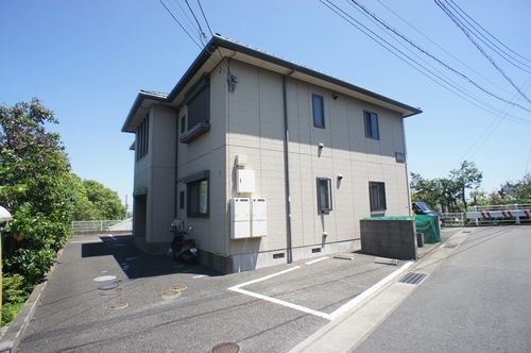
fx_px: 354
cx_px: 266
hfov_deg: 73.8
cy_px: 176
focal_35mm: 24
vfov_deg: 53.0
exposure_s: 1/320
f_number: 6.3
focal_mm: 16
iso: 200
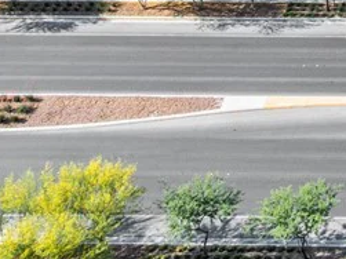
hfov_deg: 15.8
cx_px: 689
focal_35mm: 98
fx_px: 979
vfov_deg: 13.4
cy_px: -223
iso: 100
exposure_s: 1/120
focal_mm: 12.29
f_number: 2.8
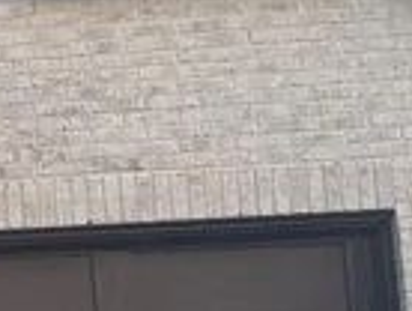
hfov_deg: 9.5
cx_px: -684
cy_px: 281
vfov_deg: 8.3
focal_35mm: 178
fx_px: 2122
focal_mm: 6.76
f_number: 1.78
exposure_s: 1/217
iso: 64
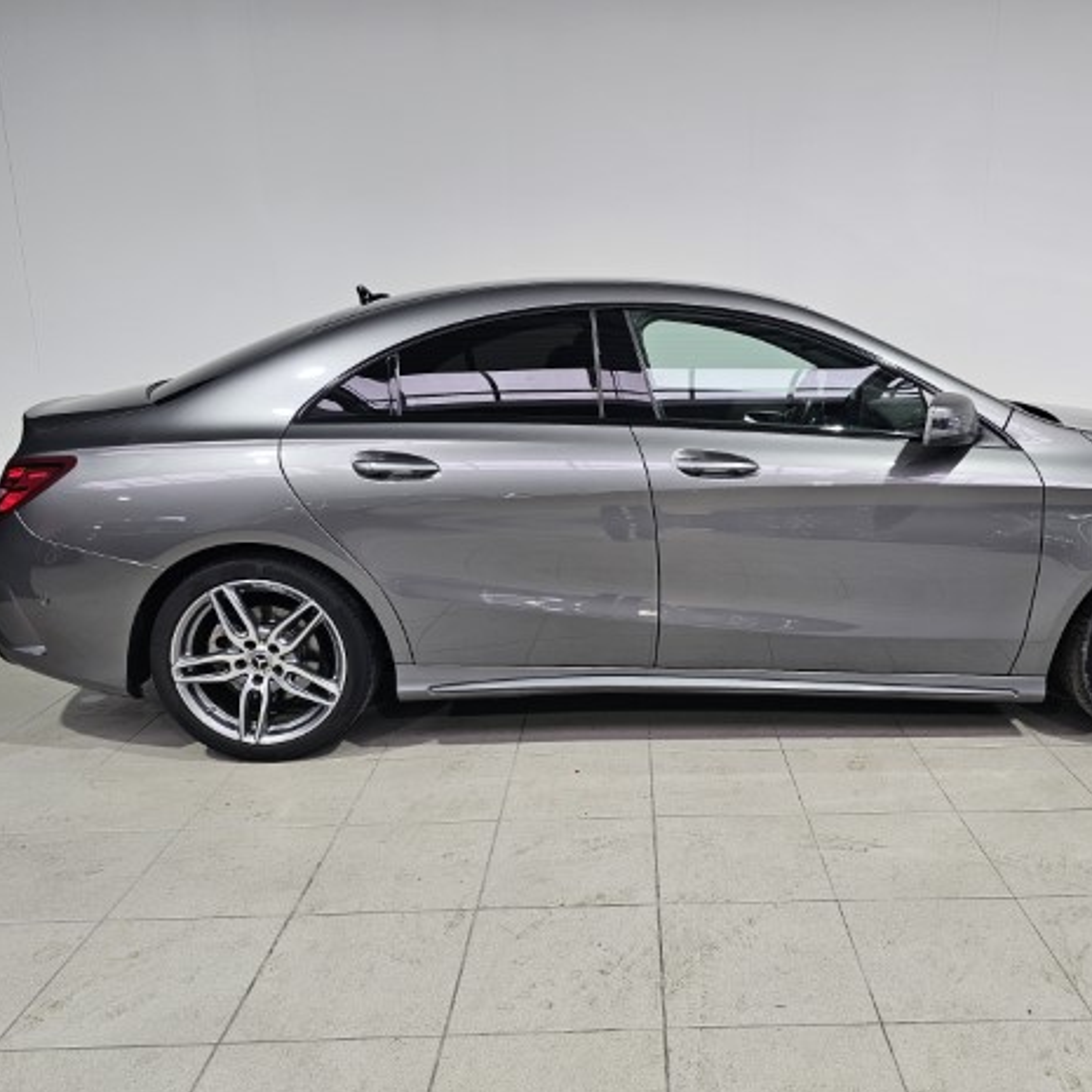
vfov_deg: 57.3
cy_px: 542
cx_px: 667
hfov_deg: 56.8
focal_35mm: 28
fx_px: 999
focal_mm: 6.3
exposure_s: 1/100
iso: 80
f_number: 1.7
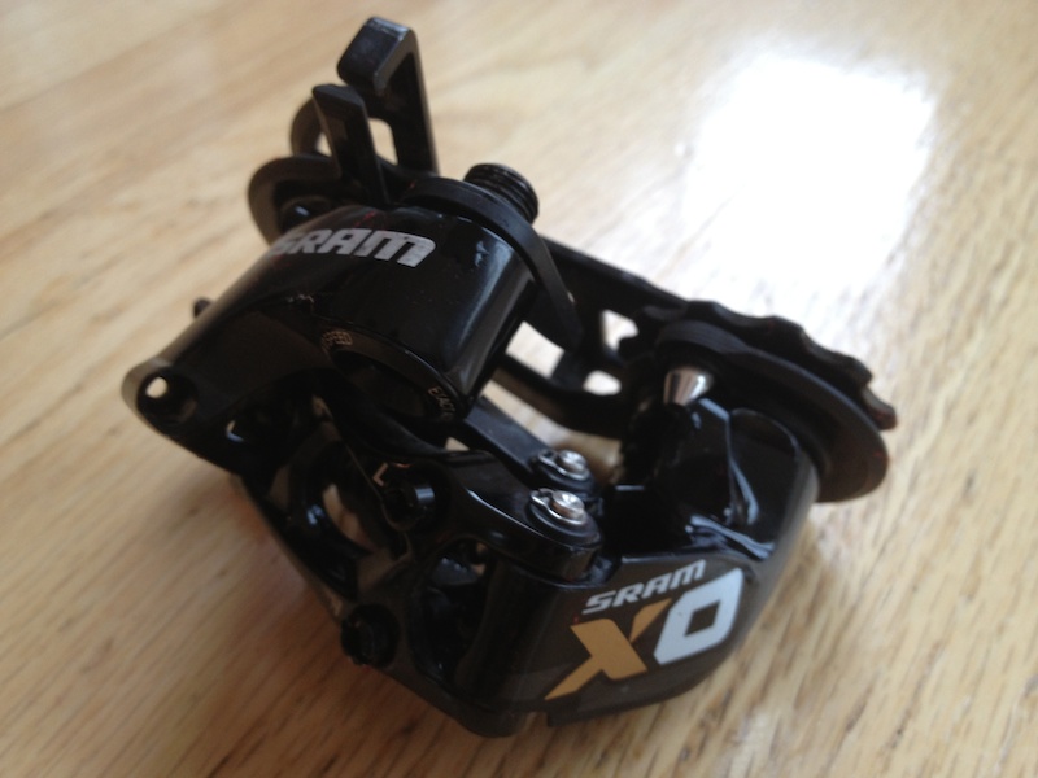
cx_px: 519
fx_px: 1050
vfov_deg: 40.7
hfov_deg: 52.6
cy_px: 389
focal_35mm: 35
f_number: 2.4
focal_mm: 4.28
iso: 64
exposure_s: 1/20
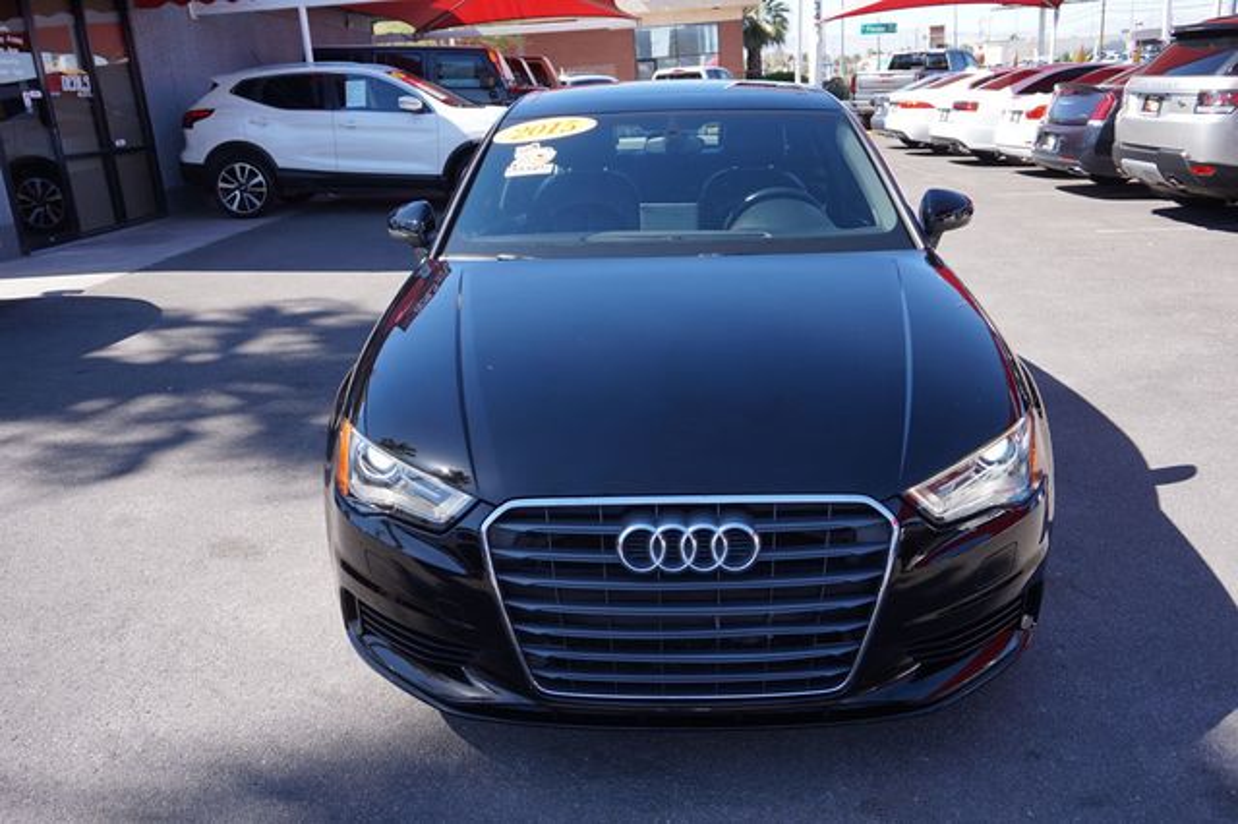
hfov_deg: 62.0
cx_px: 619
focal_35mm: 30
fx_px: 1031
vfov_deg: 43.6
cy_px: 412
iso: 100
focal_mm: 20
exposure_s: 1/200
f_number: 5
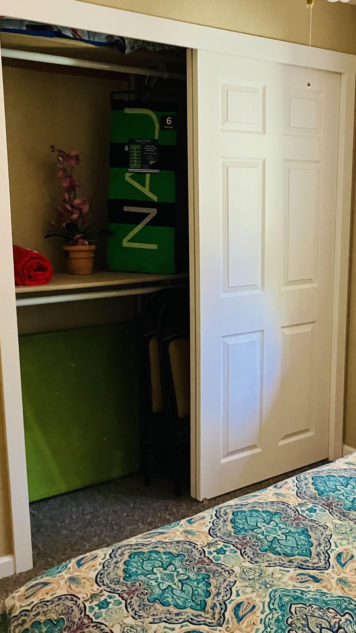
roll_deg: -1.6
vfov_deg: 49.4
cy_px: 315
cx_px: 314
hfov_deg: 28.0
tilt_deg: -12.4
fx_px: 688
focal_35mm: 41
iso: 320
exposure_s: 1/52
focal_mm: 3.99
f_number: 1.8
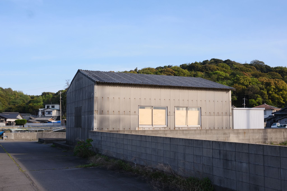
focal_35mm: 41
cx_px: 144
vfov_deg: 32.6
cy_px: 96
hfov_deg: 47.4
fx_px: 327
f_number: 9
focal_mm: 27
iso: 250
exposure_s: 1/180
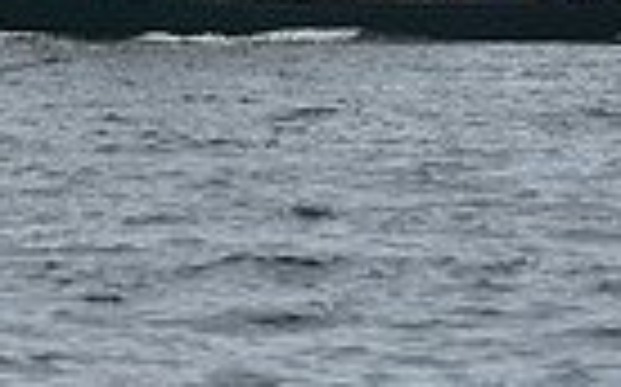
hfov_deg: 3.1
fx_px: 11634
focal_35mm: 688
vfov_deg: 1.9
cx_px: 25
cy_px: -846
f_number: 11
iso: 320
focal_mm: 160
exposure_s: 1/1250
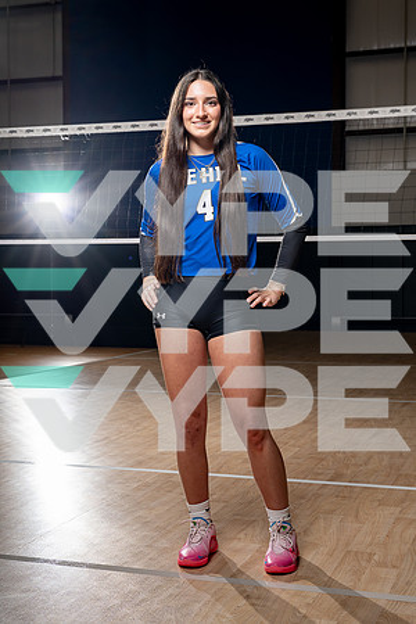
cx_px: 208
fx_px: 919
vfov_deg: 37.5
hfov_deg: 25.5
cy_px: 312
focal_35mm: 53
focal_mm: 53
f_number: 8
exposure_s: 1/250
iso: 100
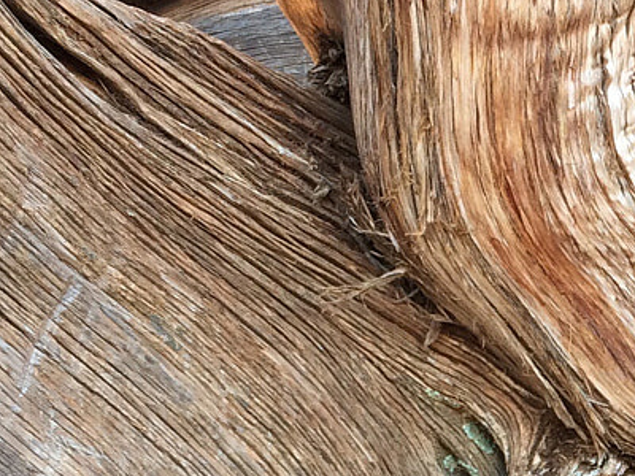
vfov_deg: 12.3
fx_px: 2128
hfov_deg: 16.1
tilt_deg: +4.9
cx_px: 813
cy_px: 666
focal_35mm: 116
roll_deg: -1.3
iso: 40
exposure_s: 1/60
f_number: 2.2
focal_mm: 4.15
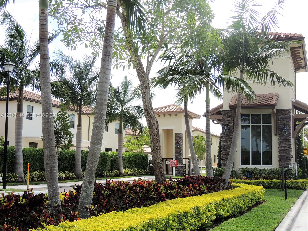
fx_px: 418
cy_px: 116
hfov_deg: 40.4
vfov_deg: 30.9
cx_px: 154
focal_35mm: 47
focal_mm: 8.3
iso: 100
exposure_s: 1/640
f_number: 3.5
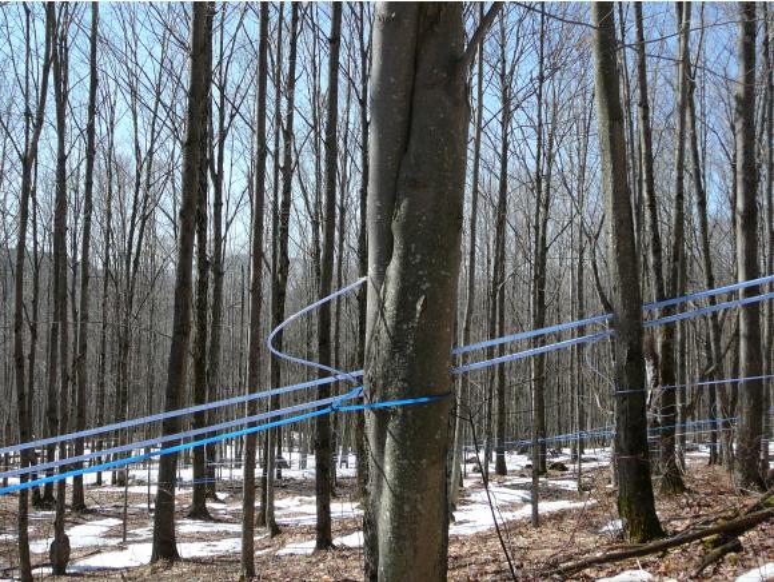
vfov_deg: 30.9
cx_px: 387
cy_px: 291
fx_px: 1052
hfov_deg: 40.4
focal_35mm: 47
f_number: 3.3
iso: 80
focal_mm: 7
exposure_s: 1/500
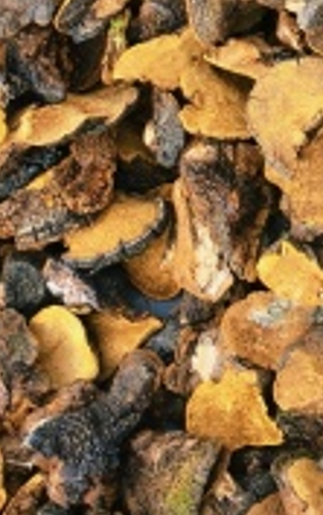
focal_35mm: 147
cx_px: 669
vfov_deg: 12.5
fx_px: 2065
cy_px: -516
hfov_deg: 8.4
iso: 72
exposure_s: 1/125
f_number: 1.57
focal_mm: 5.6
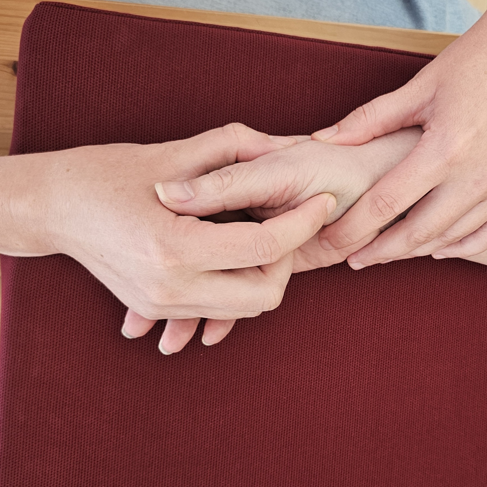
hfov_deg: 57.3
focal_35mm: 28
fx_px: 446
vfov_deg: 57.3
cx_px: 235
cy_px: 246
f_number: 1.7
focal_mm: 6.3
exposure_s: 1/101
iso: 100
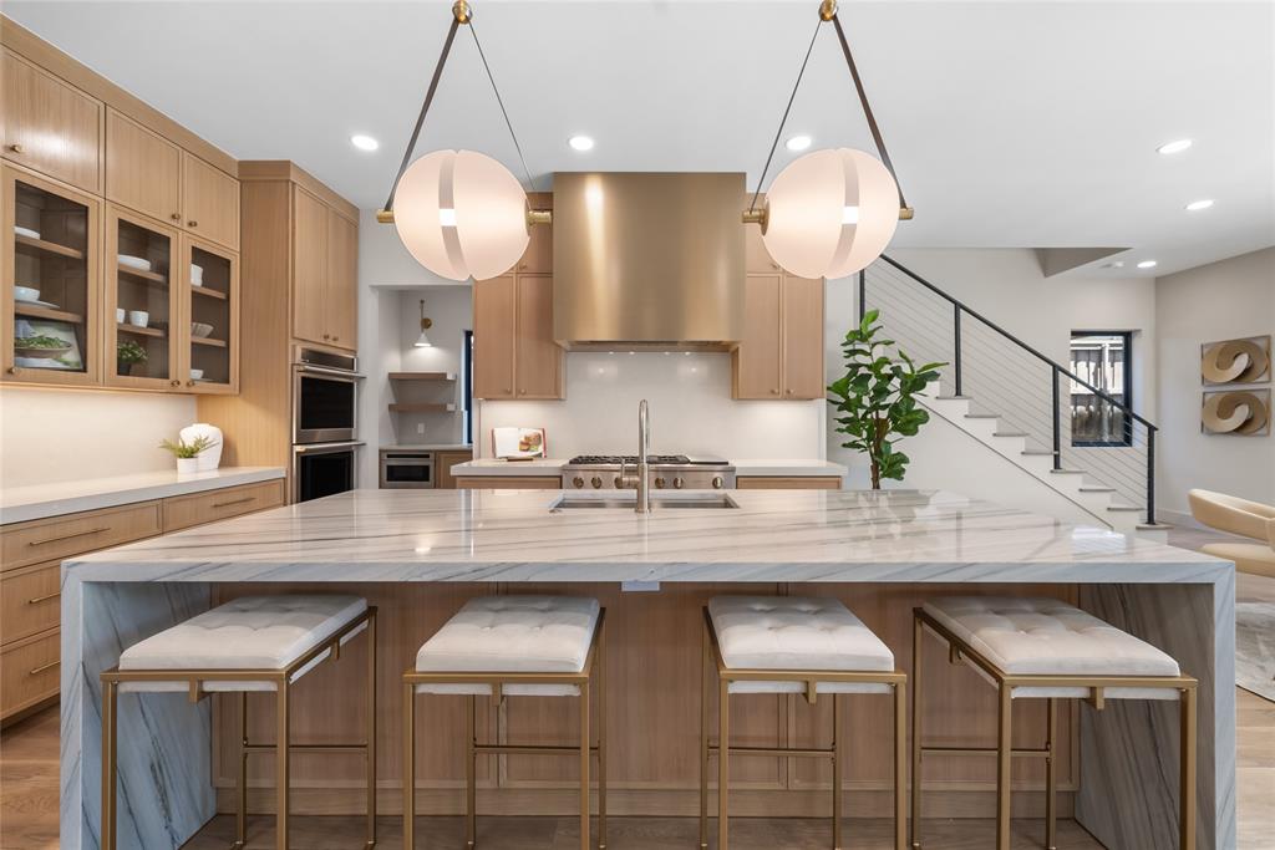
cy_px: 425
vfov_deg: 81.2
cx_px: 638
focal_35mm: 14
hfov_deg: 104.2
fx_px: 496
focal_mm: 14
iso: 800
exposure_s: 1/15
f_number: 8
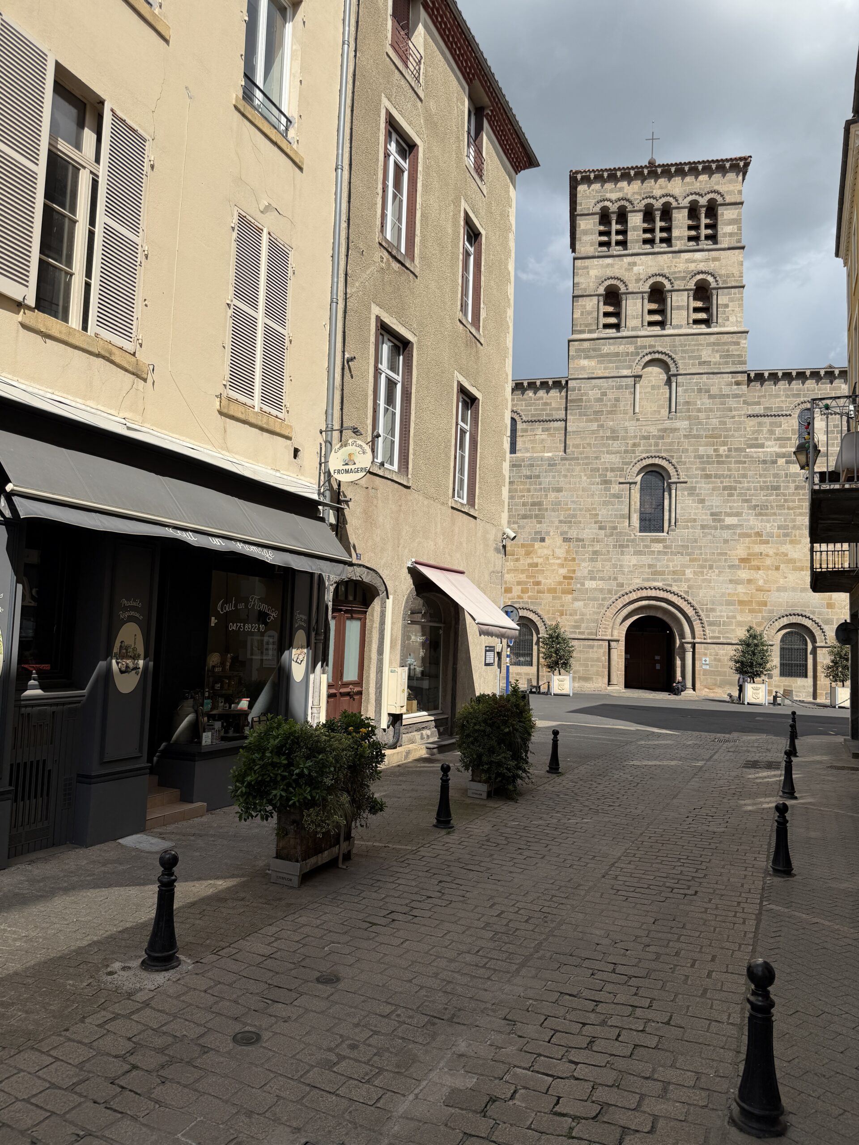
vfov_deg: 71.6
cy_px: 572
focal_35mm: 24
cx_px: 430
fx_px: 794
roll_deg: -2.0
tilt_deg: +5.3
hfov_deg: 56.8
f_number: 1.78
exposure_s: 1/7353
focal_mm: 6.76
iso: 80
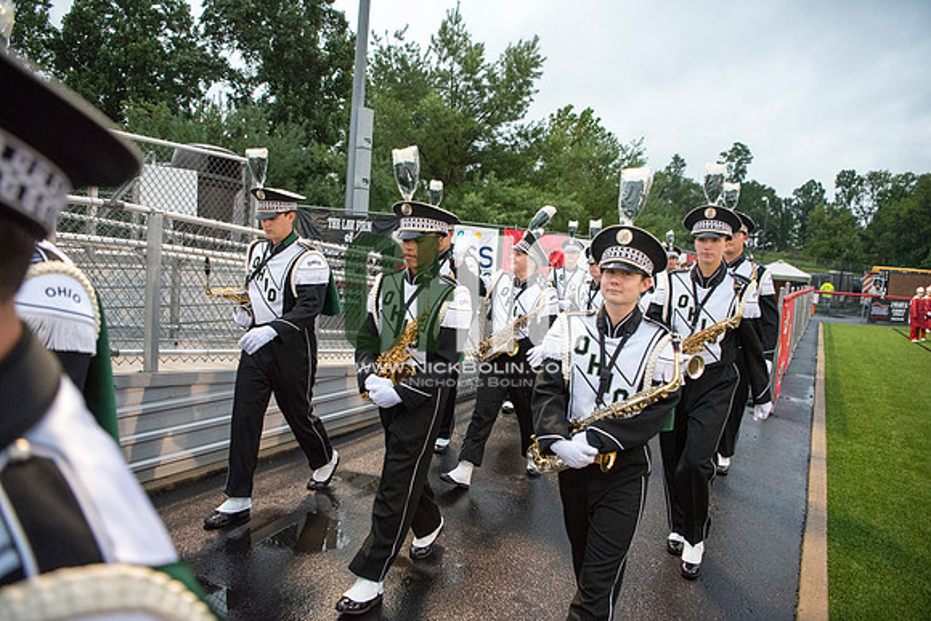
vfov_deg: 53.2
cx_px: 466
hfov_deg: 73.7
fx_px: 621
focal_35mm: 24
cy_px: 310
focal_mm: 24
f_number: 3.2
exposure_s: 1/800
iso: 2000
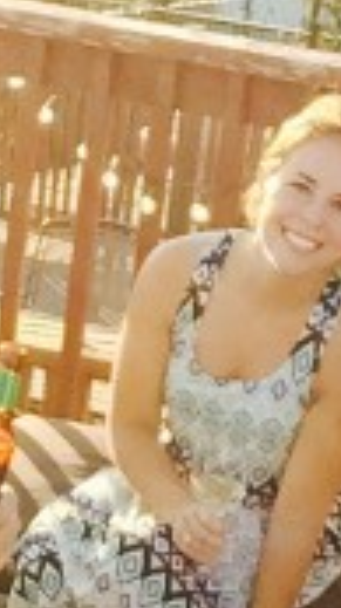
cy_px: 643
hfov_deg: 9.7
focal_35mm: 125
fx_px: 2014
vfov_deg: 16.7
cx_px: 98
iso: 32
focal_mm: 2.65
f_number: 2.2
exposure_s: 1/404
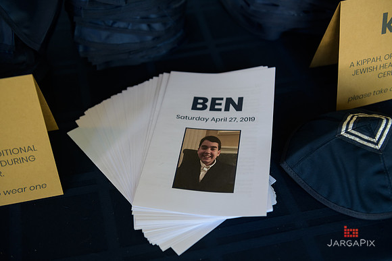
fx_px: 479
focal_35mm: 44
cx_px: 196
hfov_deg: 44.5
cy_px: 130
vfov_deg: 30.5
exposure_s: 1/125
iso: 640
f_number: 3.2
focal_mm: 44
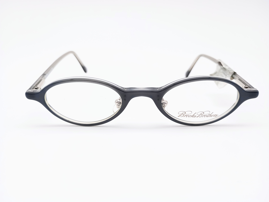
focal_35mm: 28
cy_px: 101
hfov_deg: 63.4
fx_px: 218
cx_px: 134
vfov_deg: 49.9
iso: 100
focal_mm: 4.27
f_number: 1.8
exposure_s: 1/141
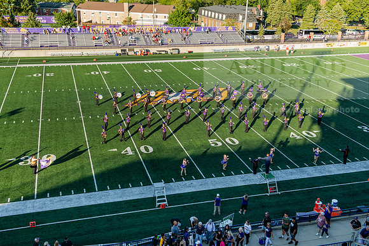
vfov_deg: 31.9
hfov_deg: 46.4
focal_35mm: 42
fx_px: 431
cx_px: 184
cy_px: 123
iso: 200
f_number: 5.6
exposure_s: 1/320
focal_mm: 42
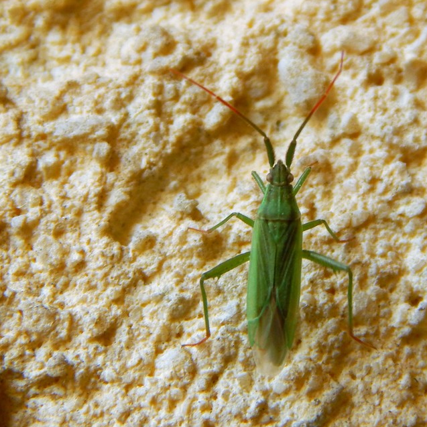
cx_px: 264
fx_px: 2163
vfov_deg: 11.3
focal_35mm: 155
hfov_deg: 11.3
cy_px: 213
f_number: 4.8
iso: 125
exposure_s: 1/60
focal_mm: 23.4
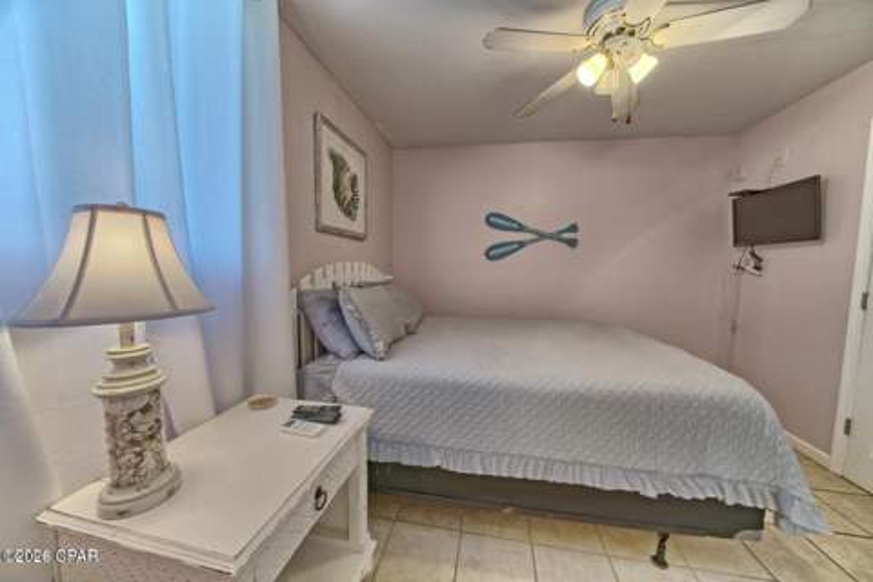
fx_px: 291
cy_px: 291
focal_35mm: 12
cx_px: 436
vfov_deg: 90.0
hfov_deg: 112.6
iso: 500
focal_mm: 12
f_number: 8
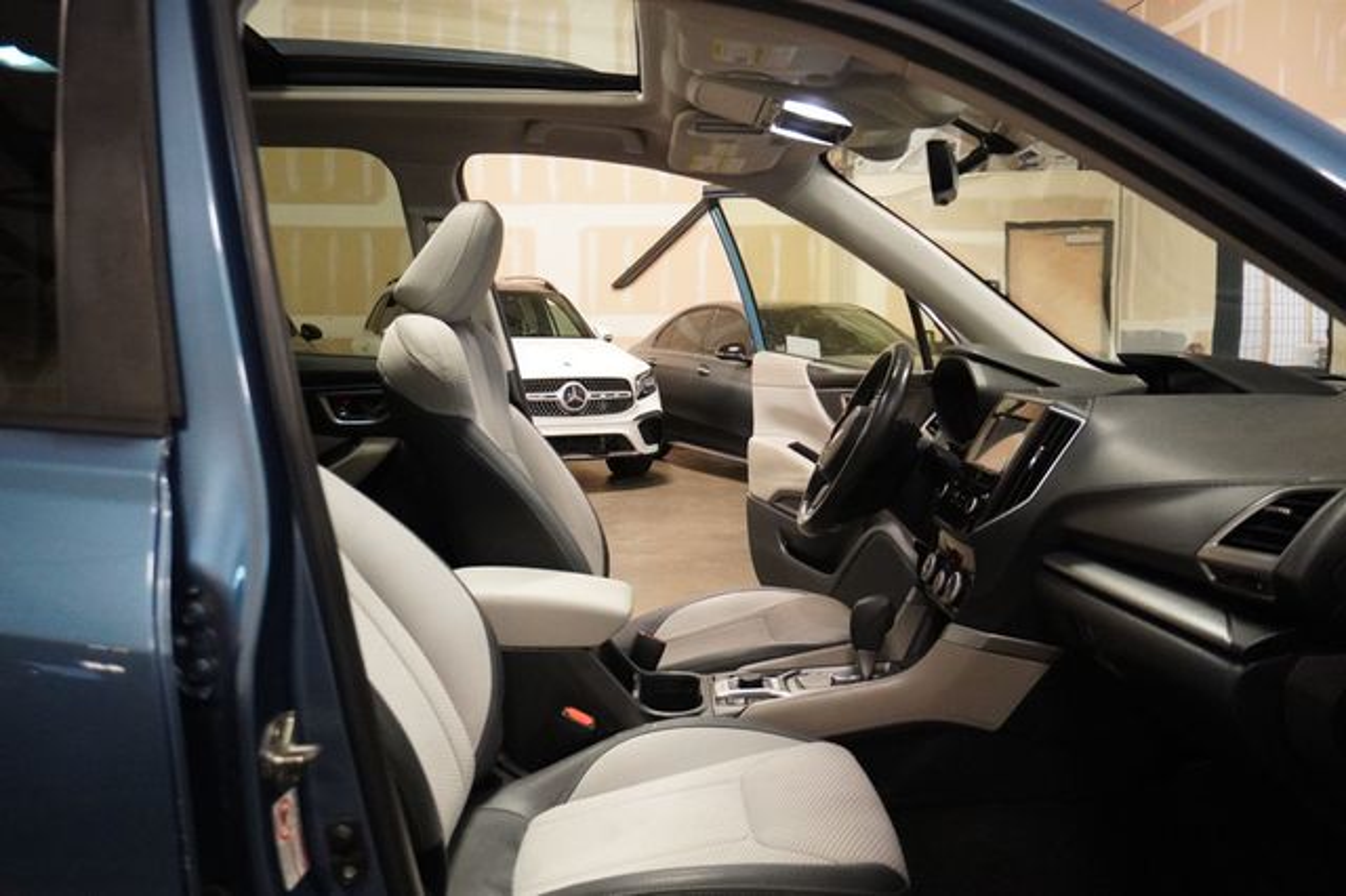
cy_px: 448
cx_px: 673
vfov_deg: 41.7
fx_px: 1177
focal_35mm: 32
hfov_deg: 59.5
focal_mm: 21
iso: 5000
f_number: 4
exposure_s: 1/160
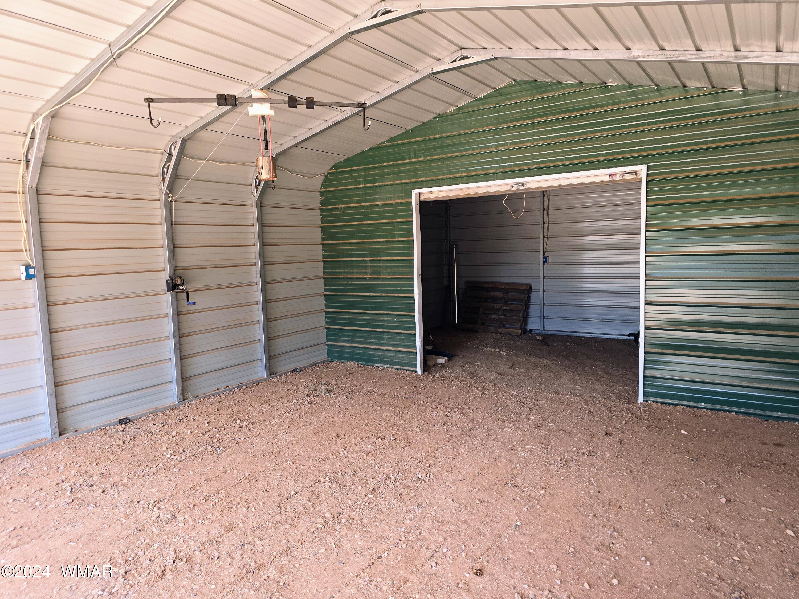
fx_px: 531
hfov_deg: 73.9
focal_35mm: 23
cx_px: 400
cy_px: 300
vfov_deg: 58.9
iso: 100
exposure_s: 1/180
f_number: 1.7
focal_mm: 6.3
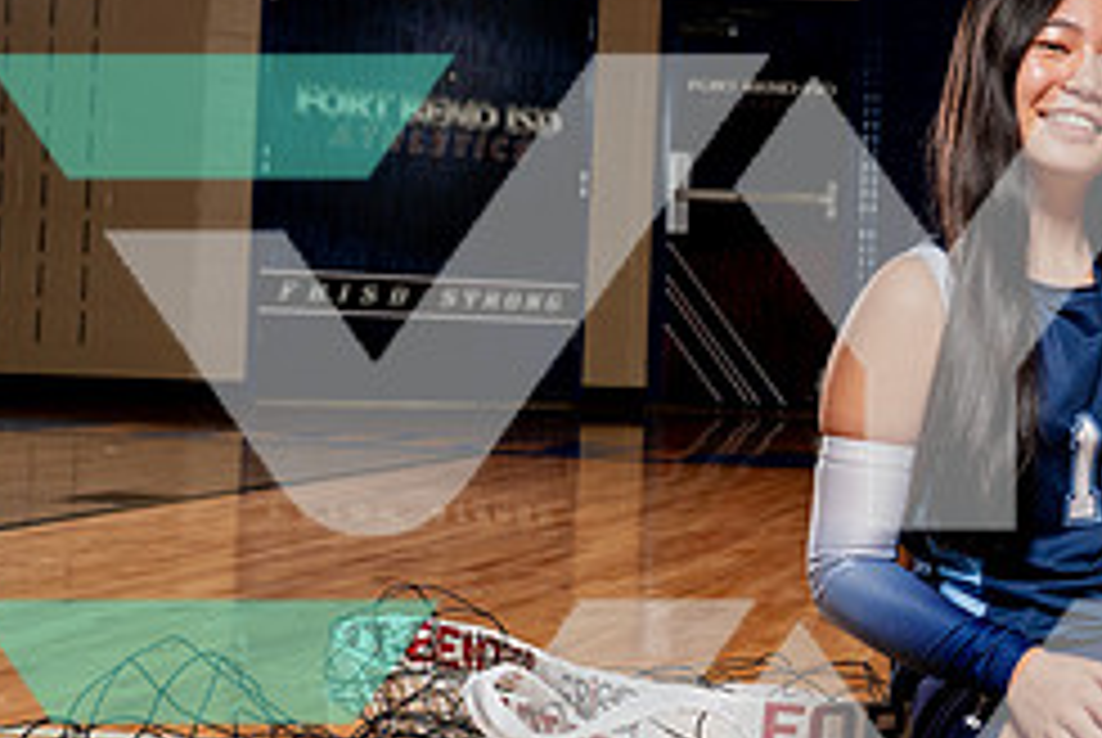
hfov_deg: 24.6
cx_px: 1129
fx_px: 2390
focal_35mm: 78
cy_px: 295
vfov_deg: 17.5
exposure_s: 1/250
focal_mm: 33
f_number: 5.6
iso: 200
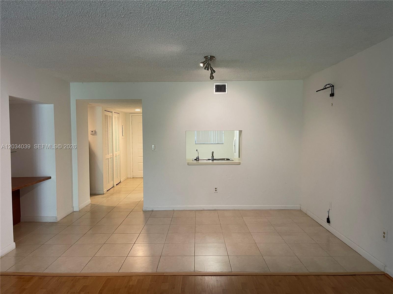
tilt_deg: -3.8
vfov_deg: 54.9
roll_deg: +0.6
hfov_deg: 69.4
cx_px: 196
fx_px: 284
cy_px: 147
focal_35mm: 25
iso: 200
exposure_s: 1/60
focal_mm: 5.1
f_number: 1.6
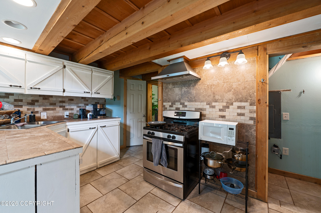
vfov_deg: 81.1
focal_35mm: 14
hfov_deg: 104.3
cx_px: 160
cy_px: 106
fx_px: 125
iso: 125
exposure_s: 1/5
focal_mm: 14
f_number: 8
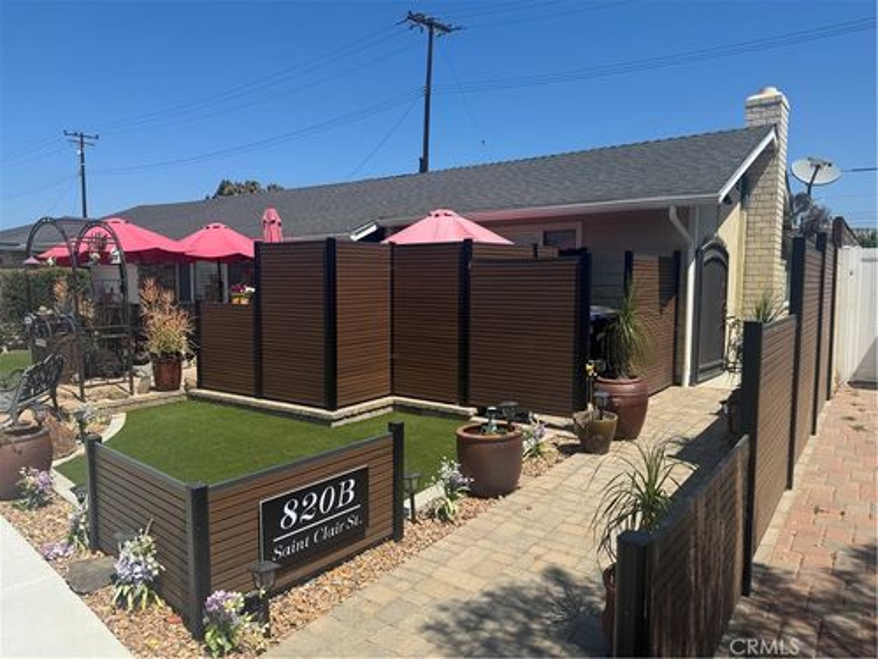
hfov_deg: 71.6
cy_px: 330
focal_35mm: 24
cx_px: 439
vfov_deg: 56.8
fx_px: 609
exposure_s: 1/4950
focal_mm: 6.76
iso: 80
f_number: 1.78
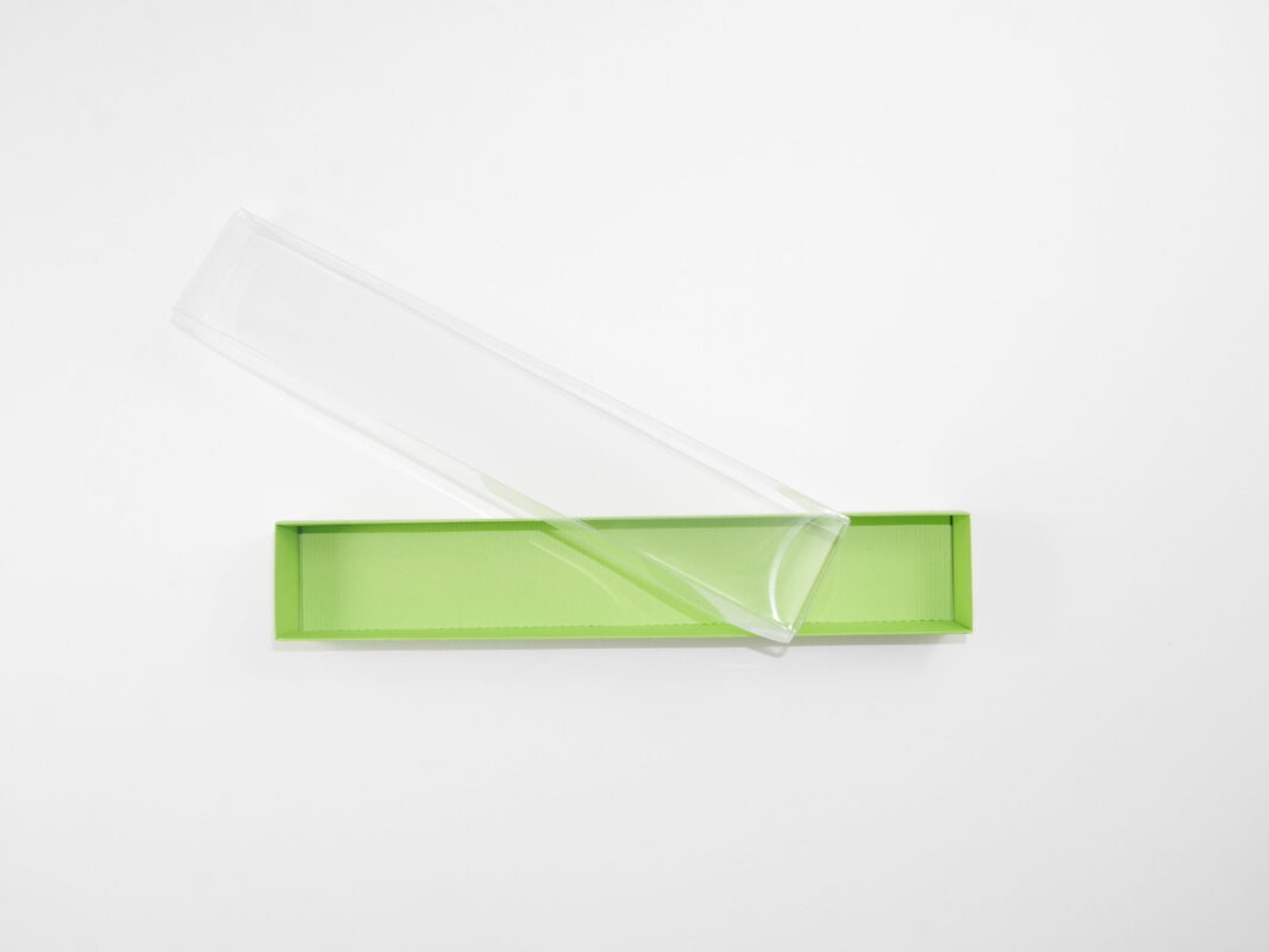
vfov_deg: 41.8
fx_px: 1247
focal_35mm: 34
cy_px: 476
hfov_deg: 53.9
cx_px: 634
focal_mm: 17
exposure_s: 1/160
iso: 200
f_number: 5
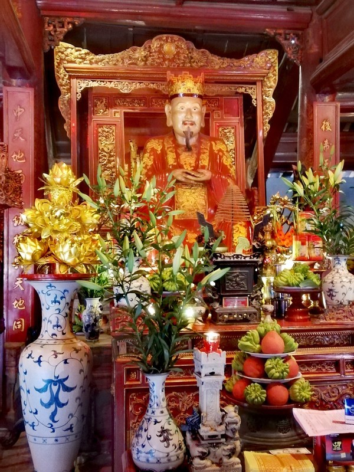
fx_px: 545
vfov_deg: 46.8
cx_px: 177
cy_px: 236
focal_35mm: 40
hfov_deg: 36.0
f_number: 2.2
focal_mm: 3.81
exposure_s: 1/16.7
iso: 800
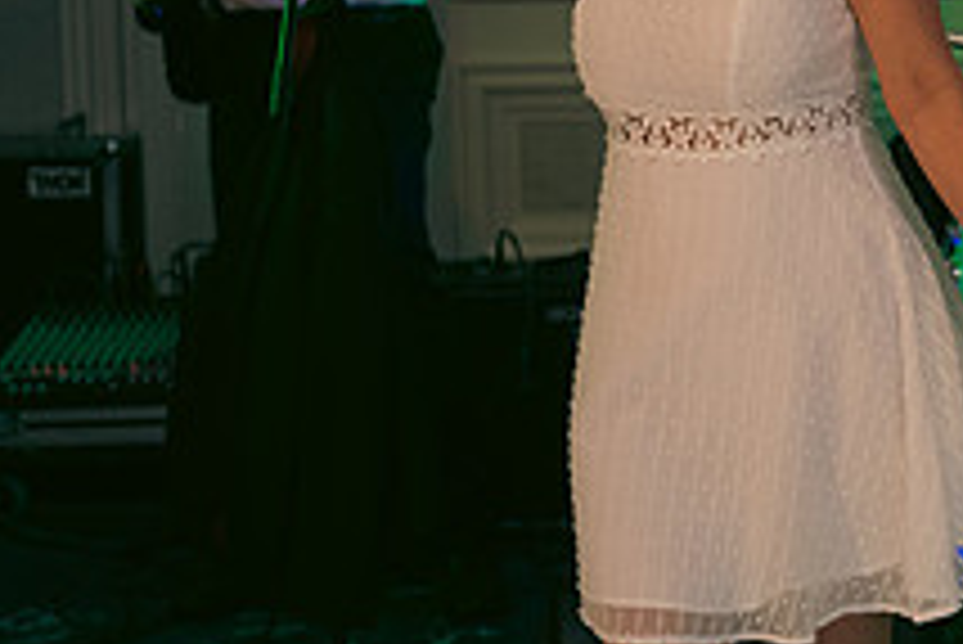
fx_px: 3774
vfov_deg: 9.6
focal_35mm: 141
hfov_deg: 14.0
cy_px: -79
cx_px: 1215
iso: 640
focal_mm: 52
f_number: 3.5
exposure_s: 1/160
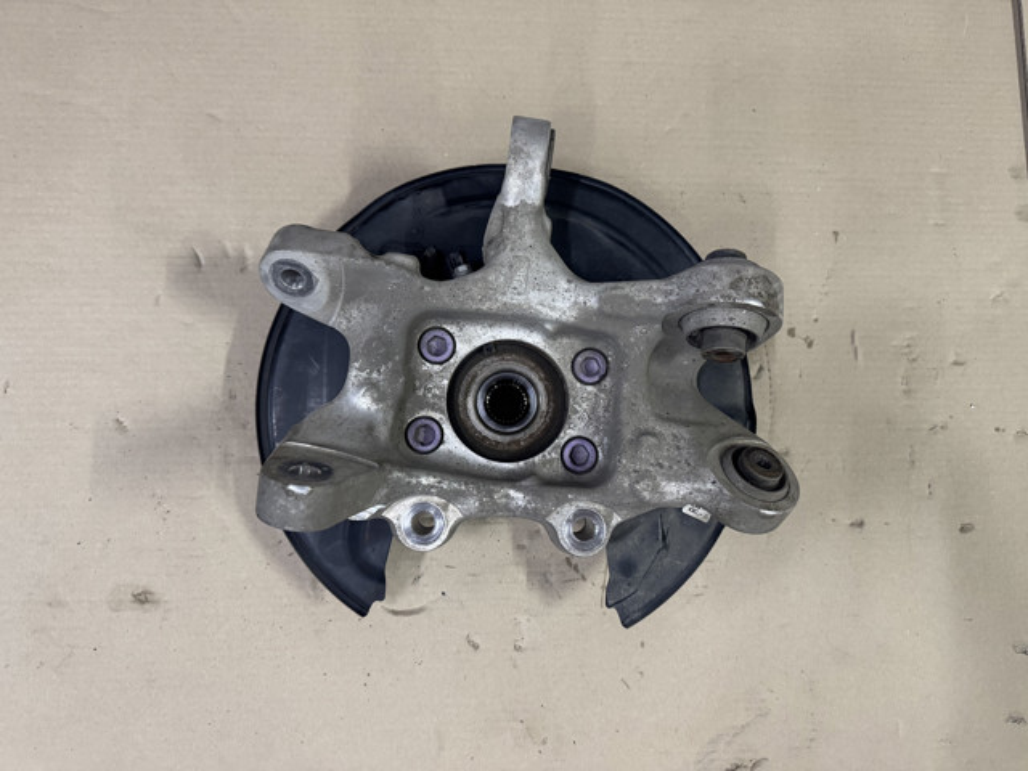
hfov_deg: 71.6
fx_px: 713
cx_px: 514
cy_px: 386
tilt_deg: -83.6
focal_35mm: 24
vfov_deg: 56.8
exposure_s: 1/60
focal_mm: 6.76
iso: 500
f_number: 1.78
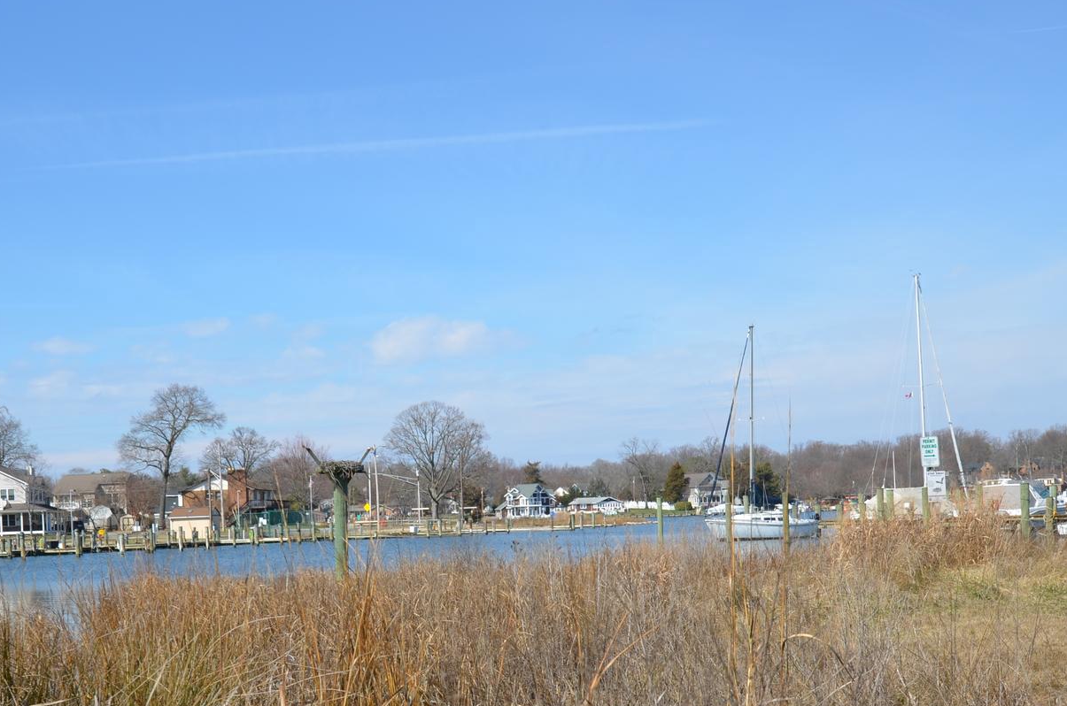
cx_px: 405
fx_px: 1508
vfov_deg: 26.0
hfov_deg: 38.7
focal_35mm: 51
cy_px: 549
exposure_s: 1/250
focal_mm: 20
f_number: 8
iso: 100
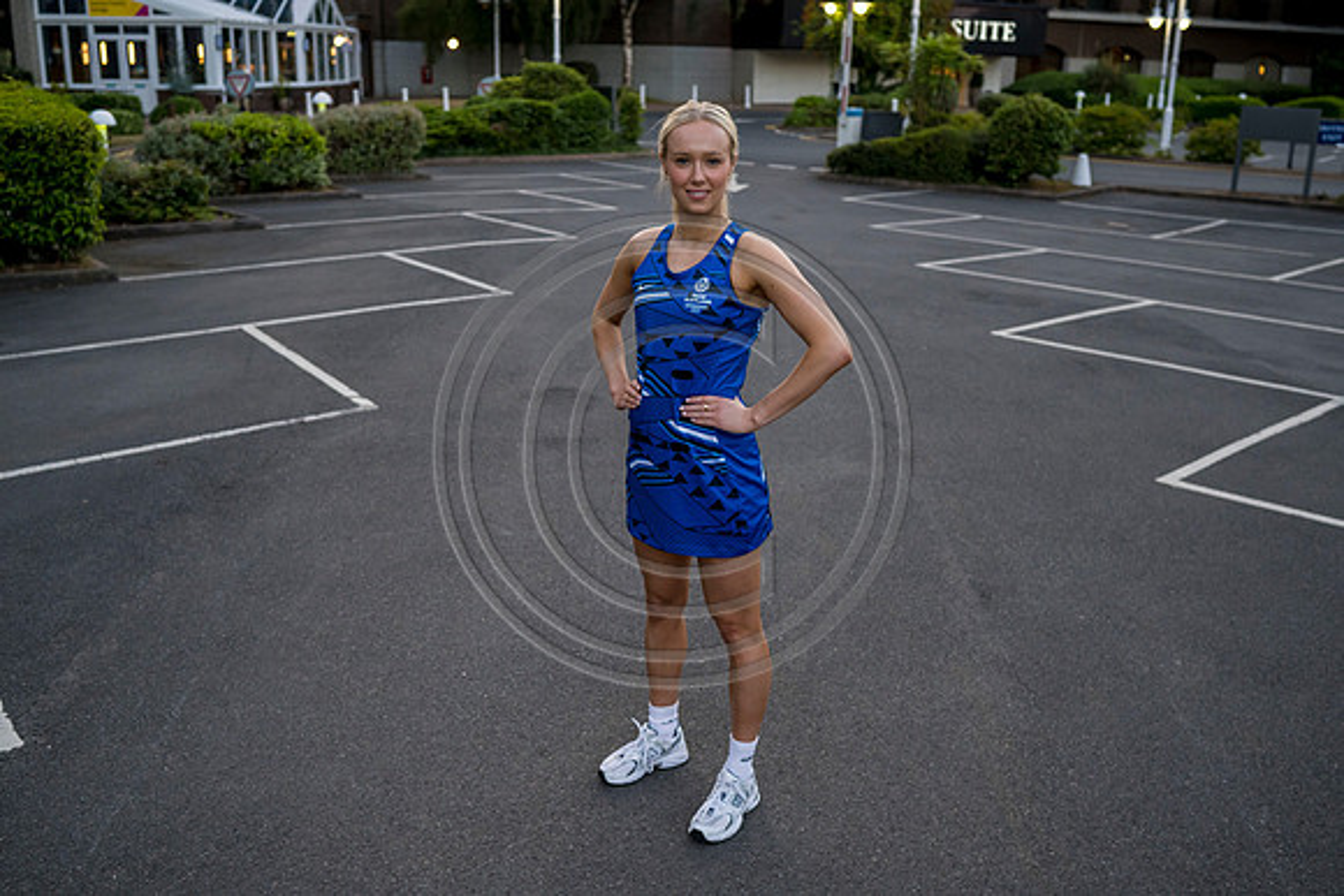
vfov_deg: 37.9
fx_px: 1307
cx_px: 672
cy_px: 448
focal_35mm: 35
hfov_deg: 54.4
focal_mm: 35
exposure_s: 1/320
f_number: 3.5
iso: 1250
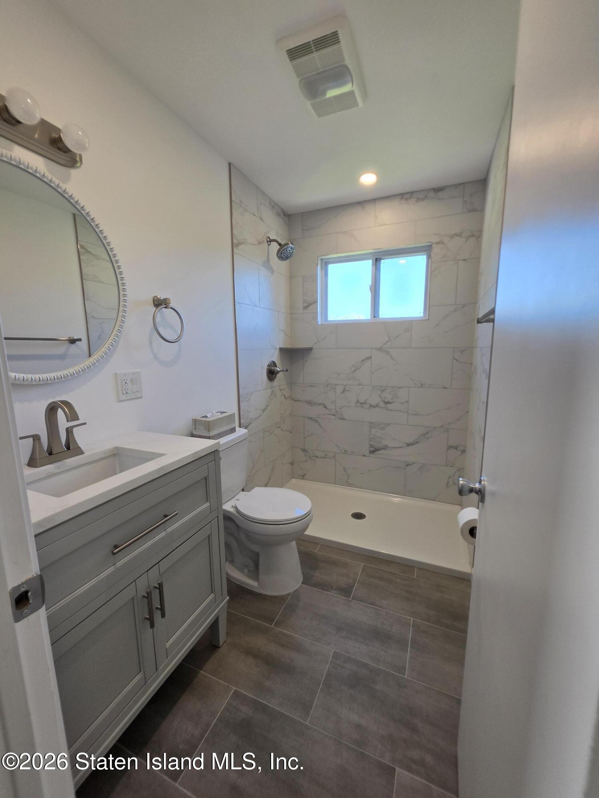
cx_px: 300
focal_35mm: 13
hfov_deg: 89.9
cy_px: 399
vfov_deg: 106.2
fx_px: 300
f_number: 1.9
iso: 40
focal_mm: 2.2
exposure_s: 1/120
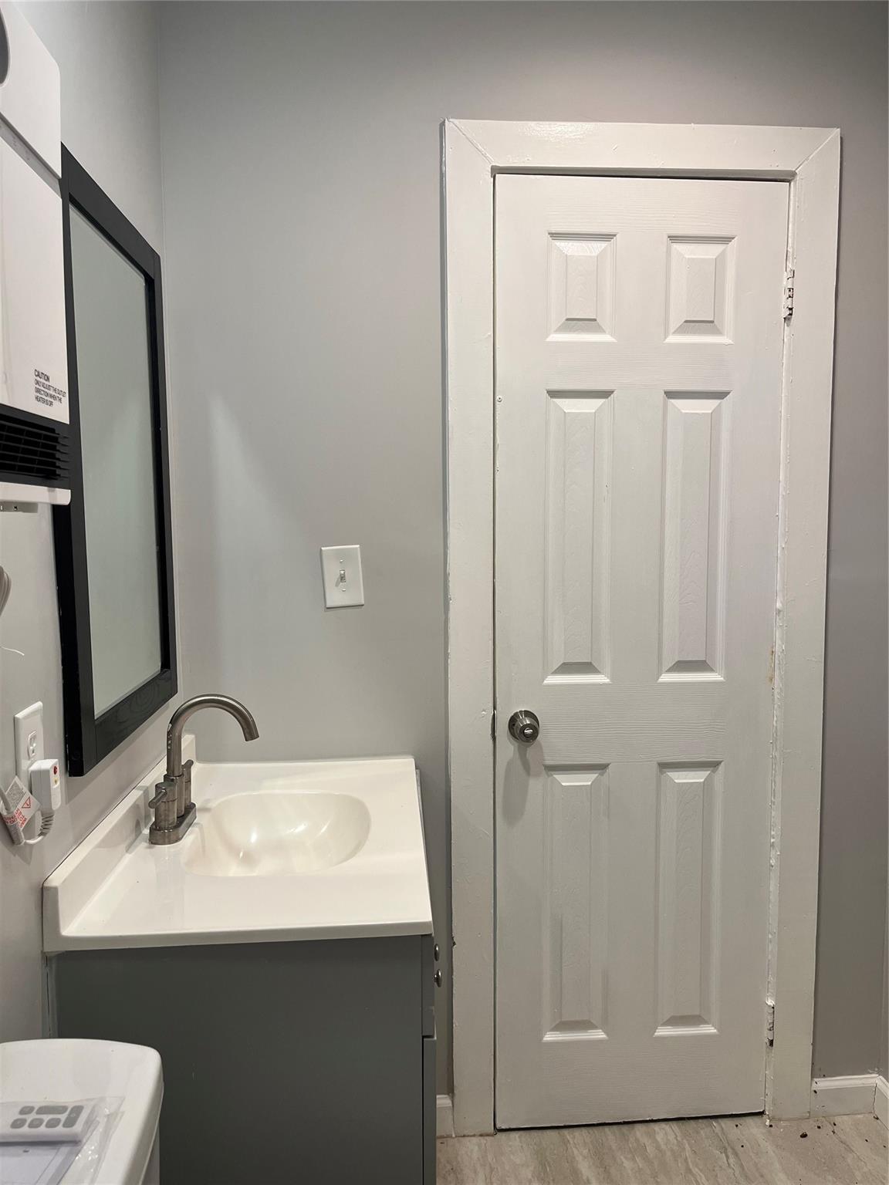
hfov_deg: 53.1
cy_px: 592
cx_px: 444
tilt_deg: -5.2
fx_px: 890
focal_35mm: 26
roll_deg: +1.0
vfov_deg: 67.3
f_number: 1.6
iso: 100
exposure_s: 1/120
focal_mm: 5.1
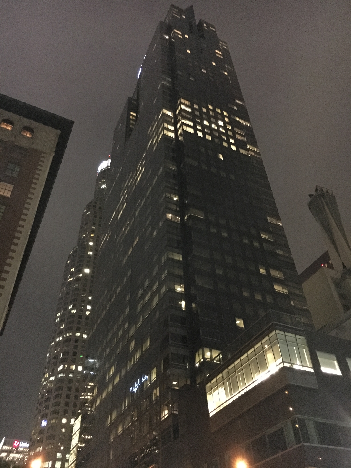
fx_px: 392
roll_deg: +2.9
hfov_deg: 48.2
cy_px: 234
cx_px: 176
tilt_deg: +43.9
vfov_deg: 61.7
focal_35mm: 29
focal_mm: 4.15
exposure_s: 1/15
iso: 800
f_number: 2.2
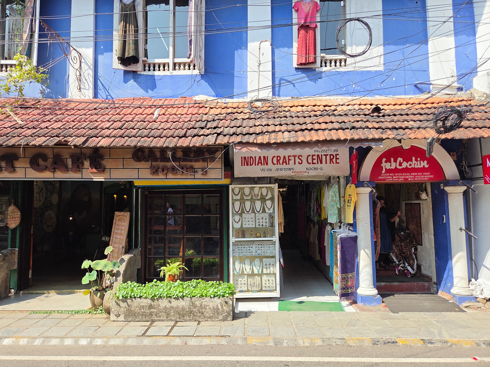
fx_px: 326
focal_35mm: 23
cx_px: 245
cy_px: 184
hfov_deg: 73.9
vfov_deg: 58.9
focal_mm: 5.4
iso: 80
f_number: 1.8
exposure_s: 1/2490
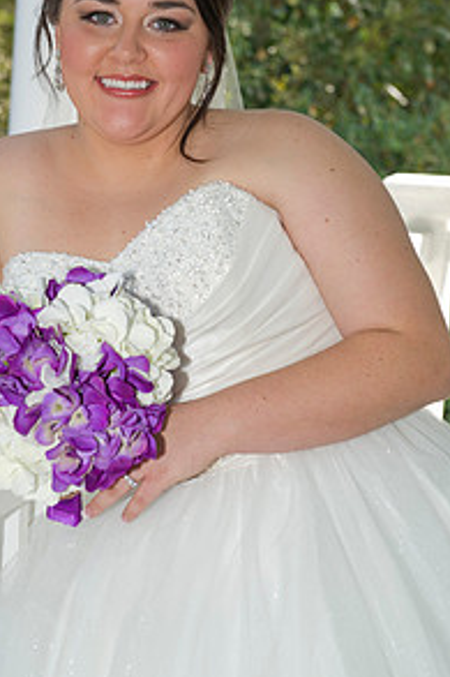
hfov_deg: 14.8
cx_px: 117
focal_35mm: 92
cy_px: 270
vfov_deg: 22.1
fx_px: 1727
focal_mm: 60
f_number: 5.6
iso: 320
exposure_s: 1/125
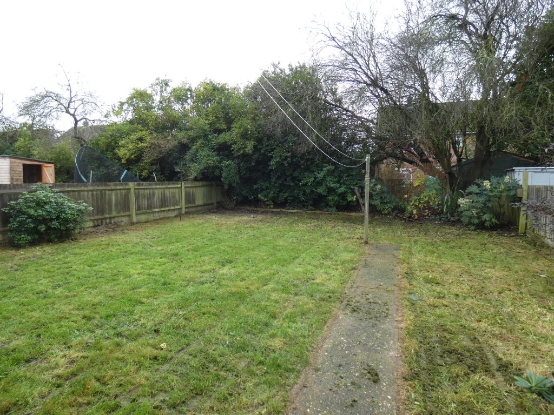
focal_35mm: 20
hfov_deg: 81.7
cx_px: 277
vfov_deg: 66.0
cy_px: 208
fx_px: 320
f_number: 2.8
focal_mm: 3.6
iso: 80
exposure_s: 1/60
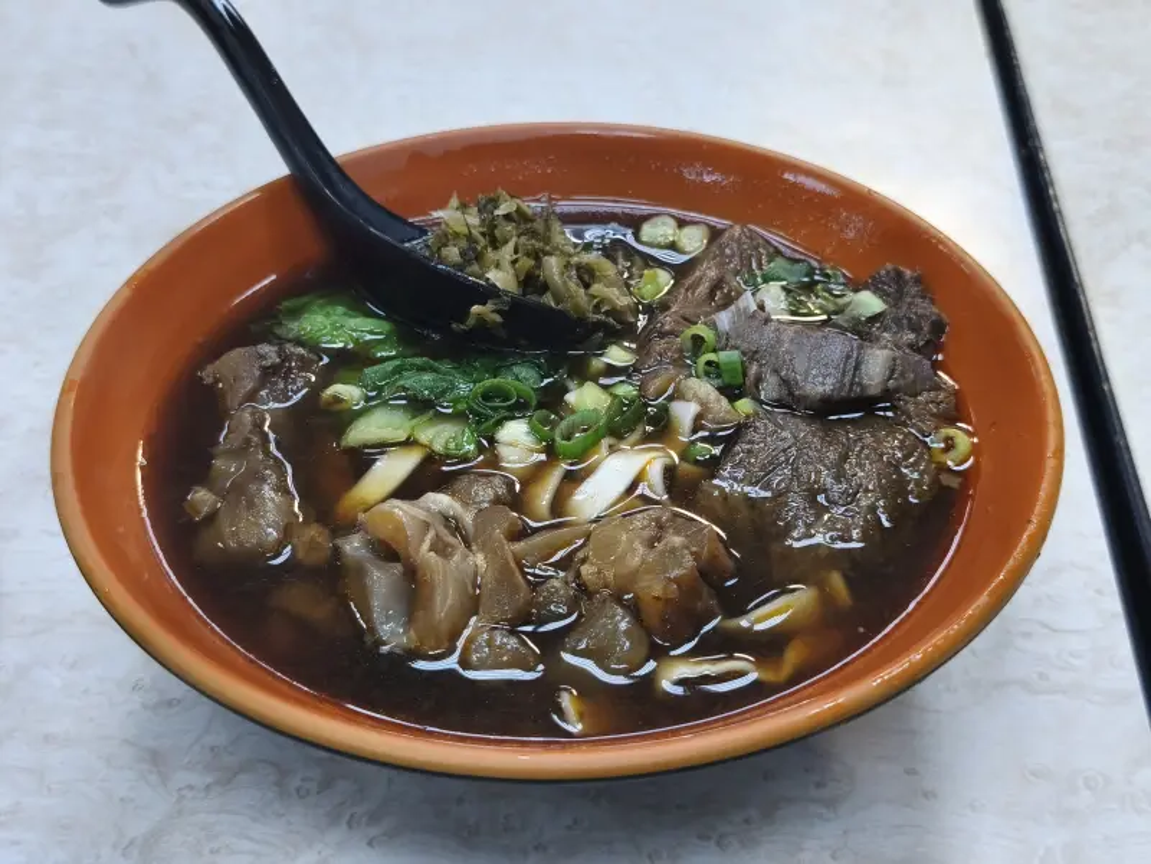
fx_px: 1530
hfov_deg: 41.2
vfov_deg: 31.5
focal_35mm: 46
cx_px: 576
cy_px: 432
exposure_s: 1/60
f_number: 1.65
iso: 640
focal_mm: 6.18
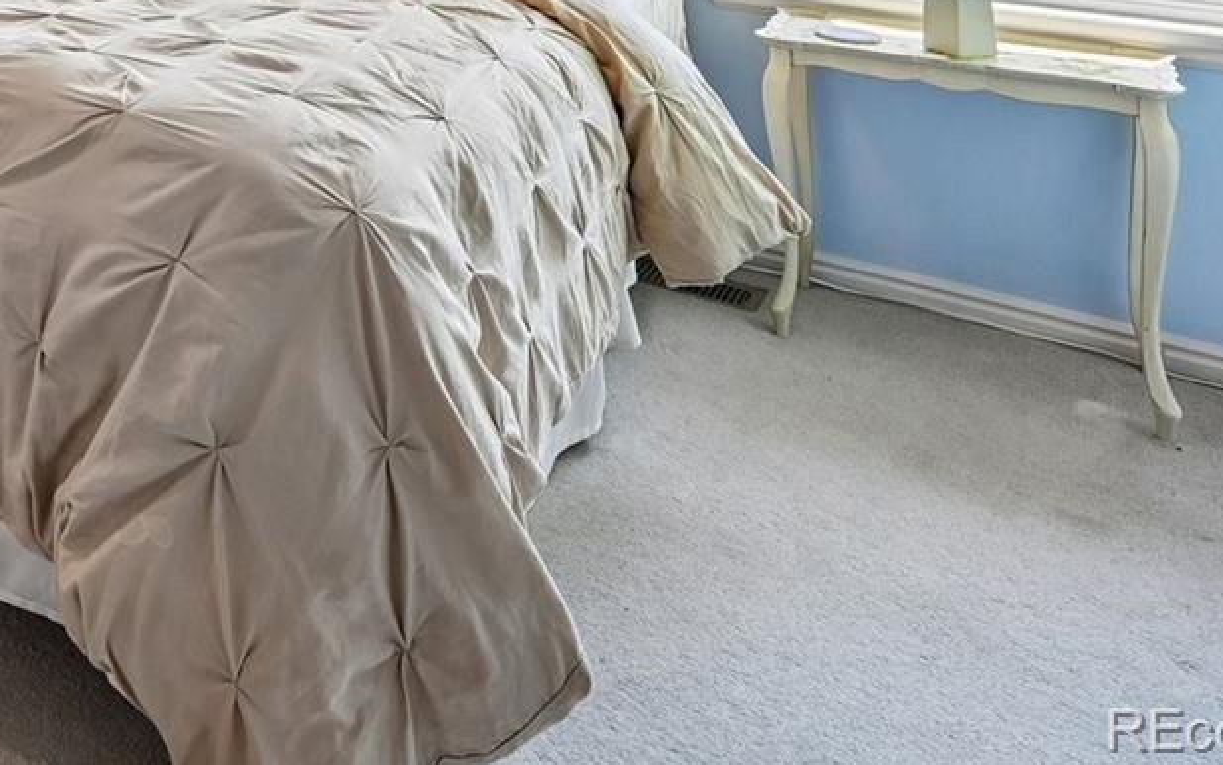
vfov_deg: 27.4
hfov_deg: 40.9
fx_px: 1234
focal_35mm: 37
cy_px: -285
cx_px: -159
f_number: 10
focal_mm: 14
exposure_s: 1/30
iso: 400
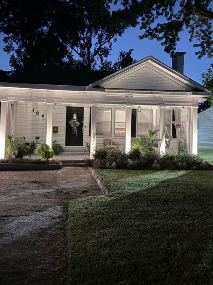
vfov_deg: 63.2
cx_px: 101
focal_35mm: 28
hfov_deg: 49.7
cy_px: 124
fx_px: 230
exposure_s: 1/11
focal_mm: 6.76
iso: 1000
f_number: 1.78
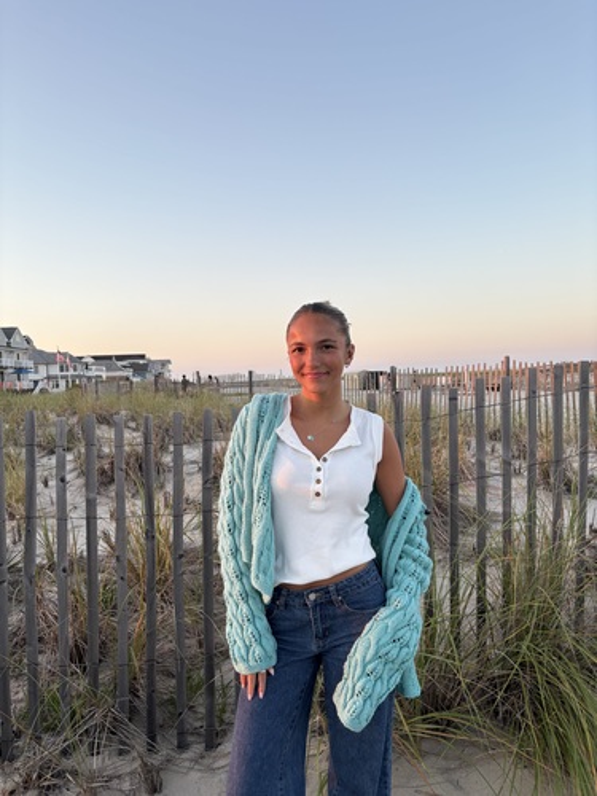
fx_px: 598
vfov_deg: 67.3
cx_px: 298
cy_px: 398
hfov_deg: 53.1
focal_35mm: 26
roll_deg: +1.5
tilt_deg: -1.4
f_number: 1.6
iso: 40
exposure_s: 1/191
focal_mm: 5.96
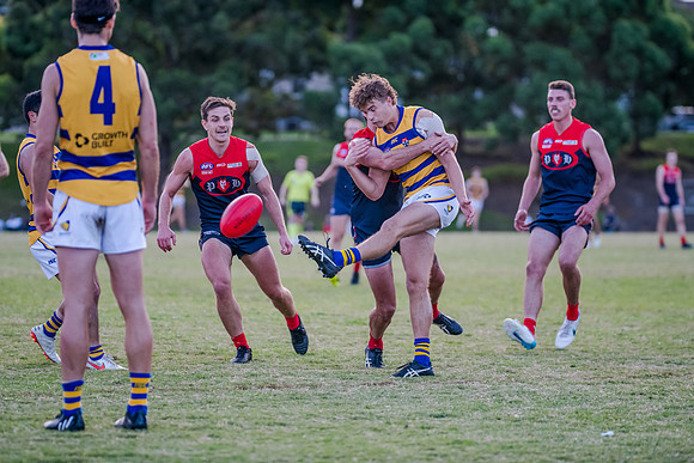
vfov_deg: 8.6
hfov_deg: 12.8
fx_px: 3085
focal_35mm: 160
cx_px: 347
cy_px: 232
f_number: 2.8
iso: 1600
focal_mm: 160
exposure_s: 1/1600
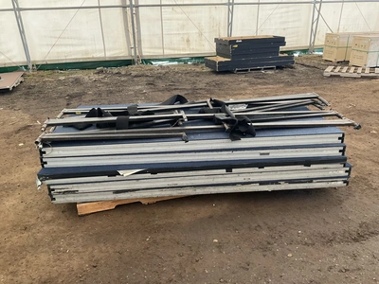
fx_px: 318
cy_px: 142
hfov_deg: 61.7
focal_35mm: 29
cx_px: 190
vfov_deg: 48.2
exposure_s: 1/122
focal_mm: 3
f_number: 1.8
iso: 50
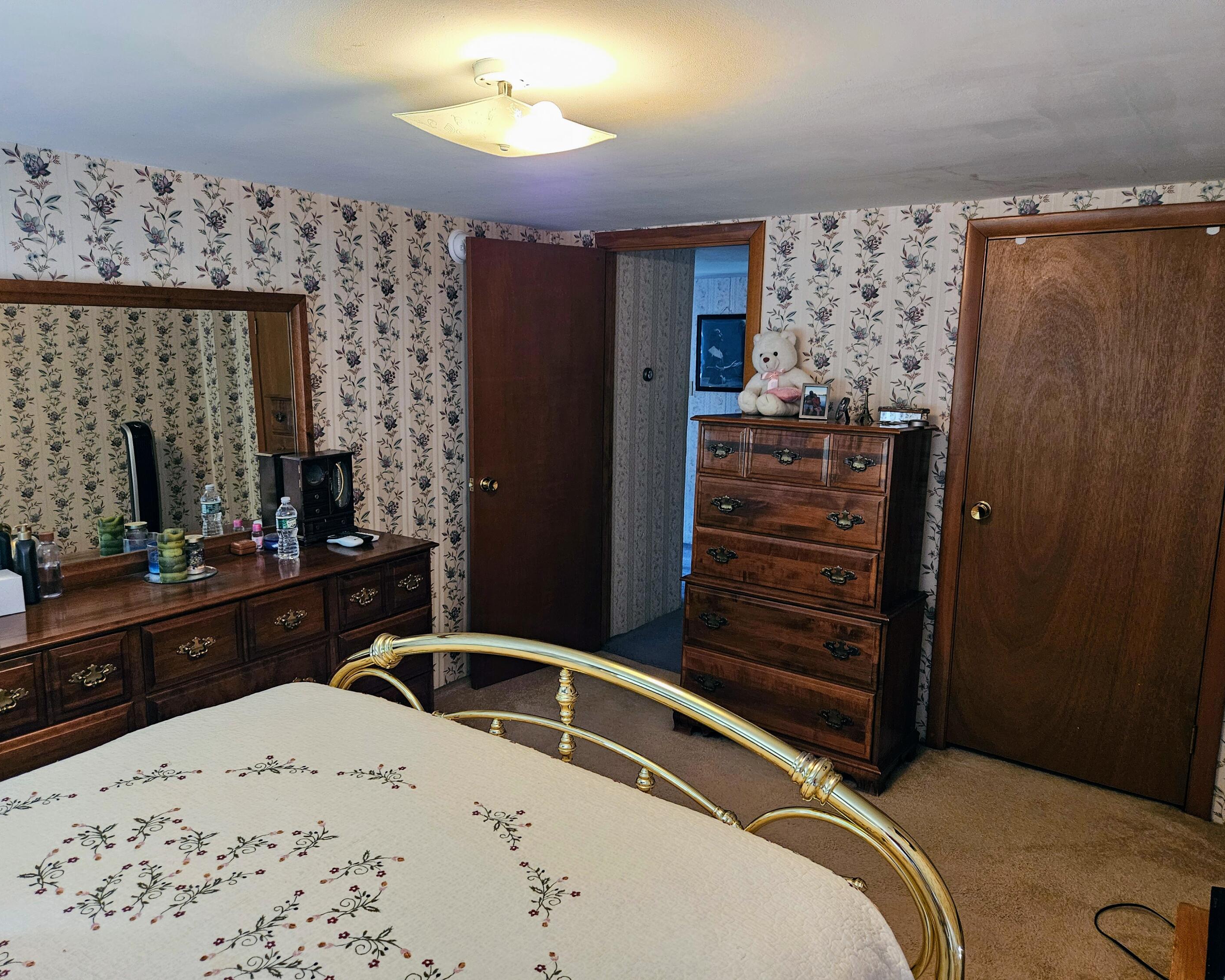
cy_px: 490
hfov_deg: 70.3
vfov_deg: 58.8
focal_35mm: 24
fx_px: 870
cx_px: 590
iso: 640
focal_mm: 5.4
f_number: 1.8
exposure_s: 1/40
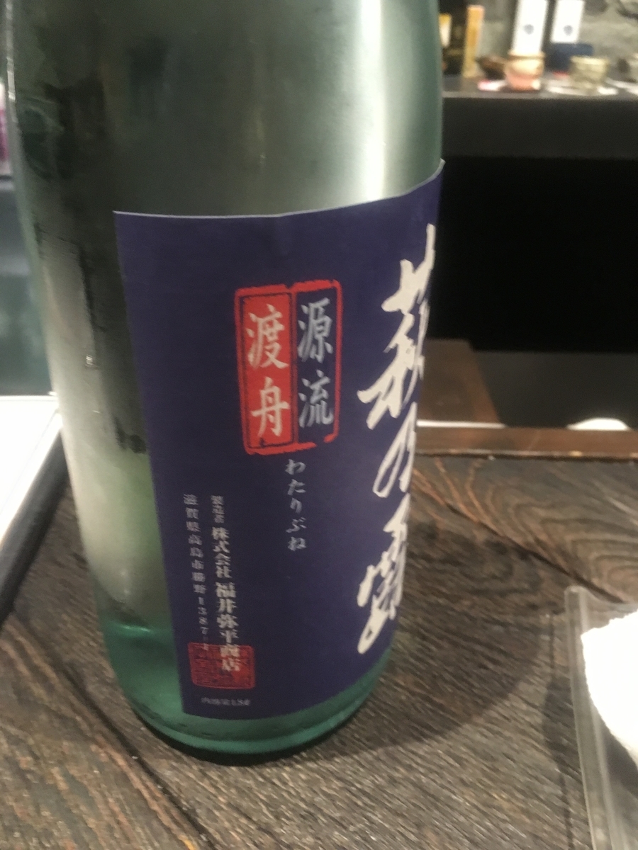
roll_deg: -2.0
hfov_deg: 48.2
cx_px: 319
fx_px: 713
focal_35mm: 29
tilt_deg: -31.5
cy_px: 425
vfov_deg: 61.7
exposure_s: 1/15
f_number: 2.2
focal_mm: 4.15
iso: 250
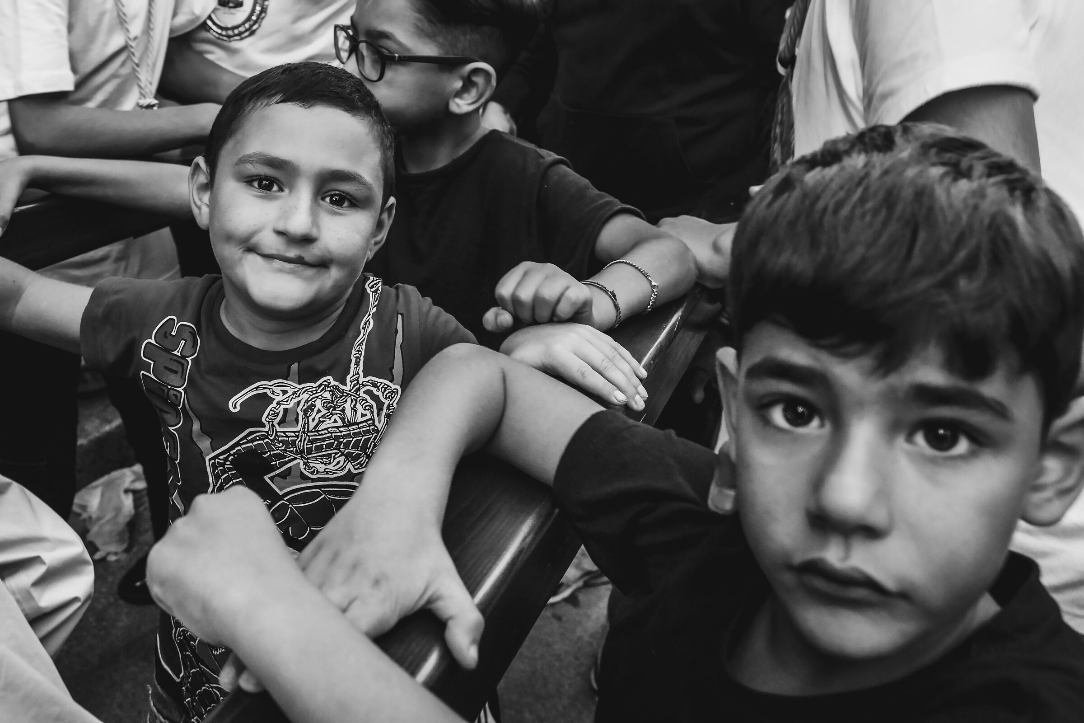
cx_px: 542
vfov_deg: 46.4
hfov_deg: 65.5
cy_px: 362
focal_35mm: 28
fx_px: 843
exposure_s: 1/200
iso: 3200
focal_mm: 28
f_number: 7.1
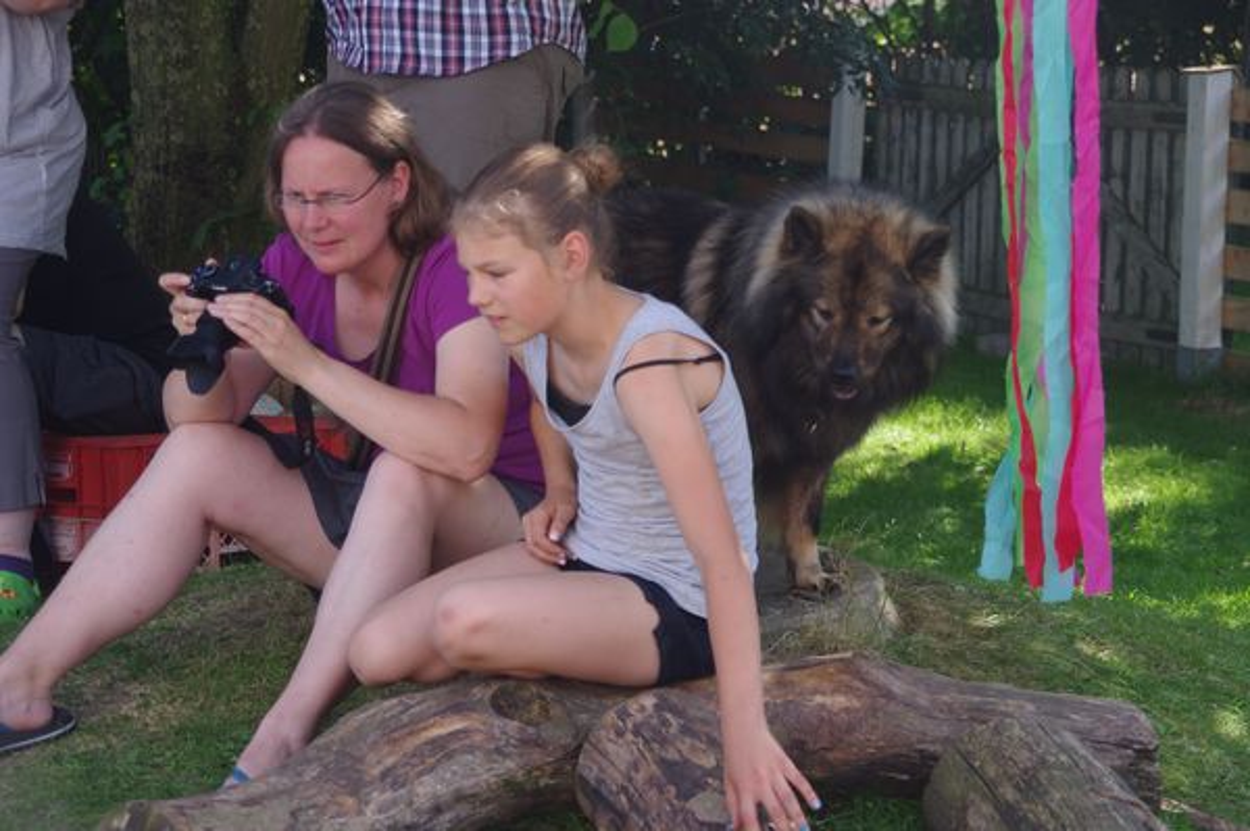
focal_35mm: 94
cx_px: 625
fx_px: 3261
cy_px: 416
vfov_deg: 14.5
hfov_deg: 21.7
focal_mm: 63
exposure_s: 1/100
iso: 100
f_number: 5.6
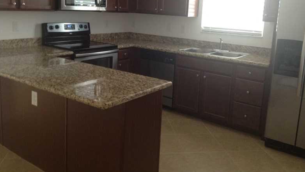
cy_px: 56
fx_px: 315
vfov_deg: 30.2
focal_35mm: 39
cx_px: 153
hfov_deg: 51.6
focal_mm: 4.28
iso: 160
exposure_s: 1/20
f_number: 2.4
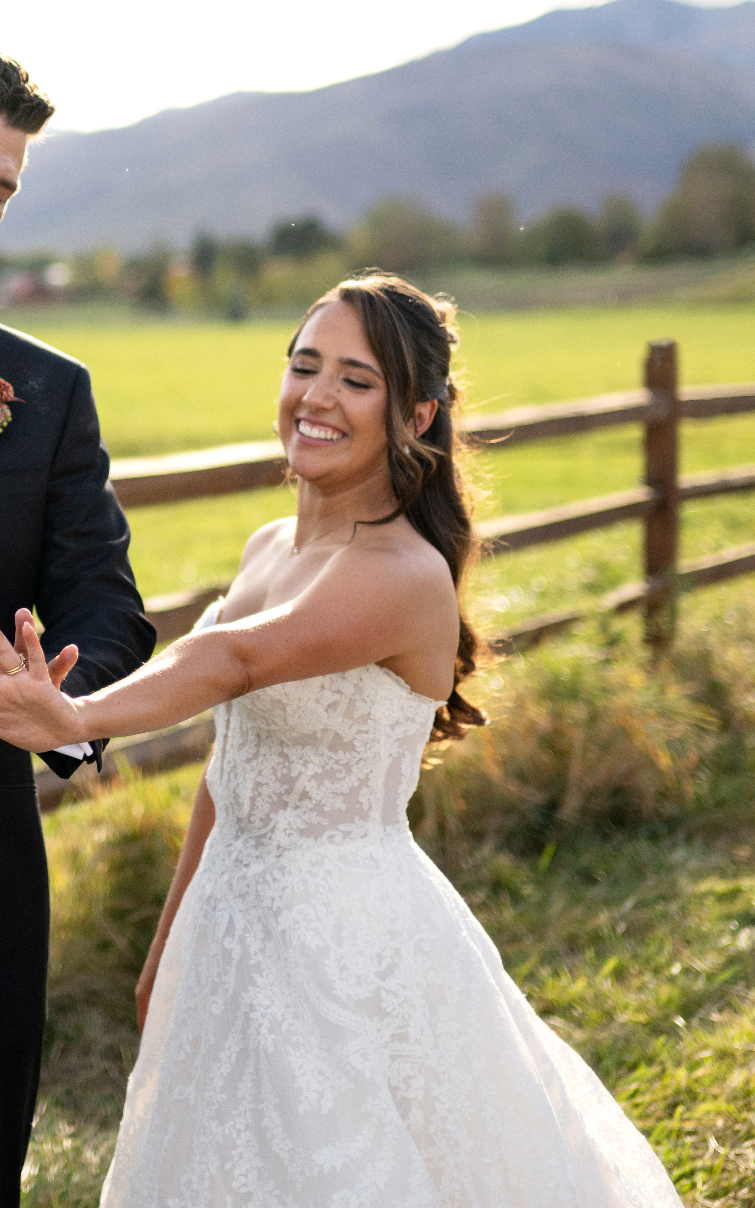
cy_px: 269
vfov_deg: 28.1
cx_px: -22
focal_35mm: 72
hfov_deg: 17.6
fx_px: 2371
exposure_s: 1/10000
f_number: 1.6
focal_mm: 35
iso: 640
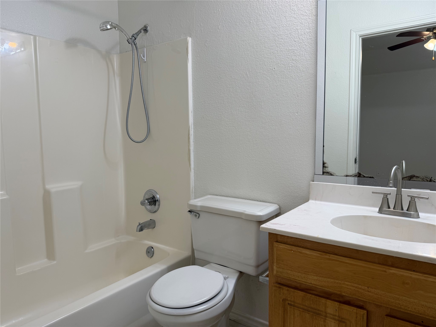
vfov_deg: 56.8
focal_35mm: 24
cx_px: 218
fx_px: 302
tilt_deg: -6.1
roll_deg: +0.4
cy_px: 164
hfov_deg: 71.6
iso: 64
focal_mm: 6.76
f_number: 1.78
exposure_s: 1/120
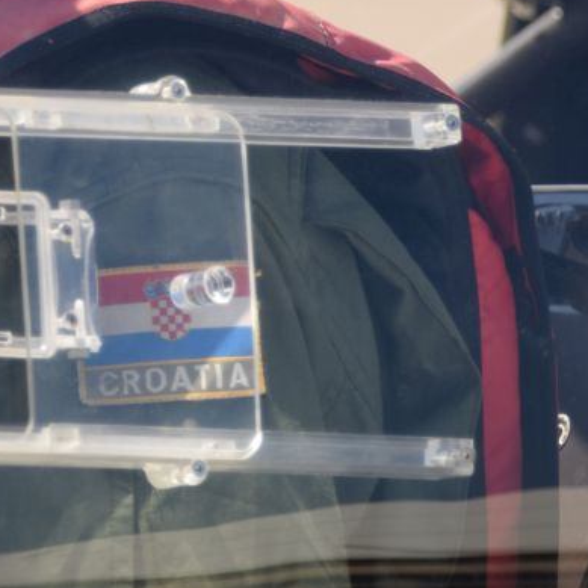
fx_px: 20160
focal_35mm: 1049
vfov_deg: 1.7
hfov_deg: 1.7
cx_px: -355
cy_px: -87
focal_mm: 200
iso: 100
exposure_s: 1/500
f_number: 5.3
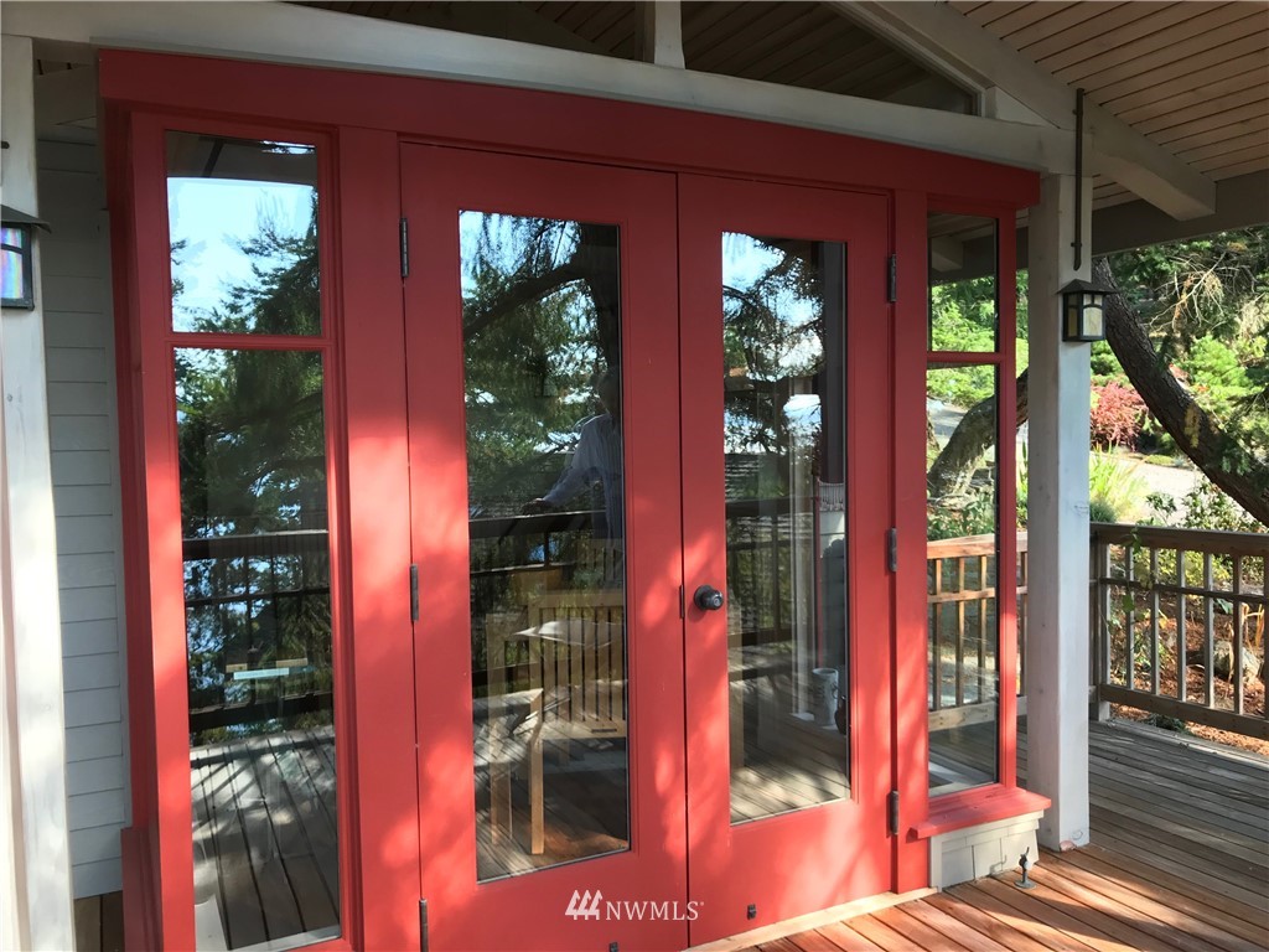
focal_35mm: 28
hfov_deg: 63.4
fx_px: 1026
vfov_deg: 49.7
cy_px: 476
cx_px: 634
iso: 40
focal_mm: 3.99
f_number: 1.8
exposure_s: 1/120
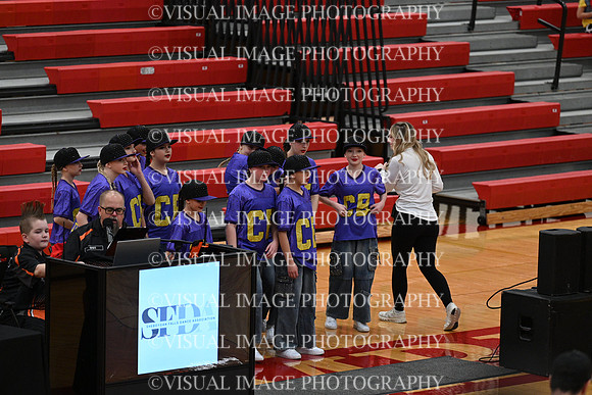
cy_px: 198
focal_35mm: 200
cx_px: 296
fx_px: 3290
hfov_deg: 10.3
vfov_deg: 6.9
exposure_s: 1/400
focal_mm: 200
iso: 4000
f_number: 3.5
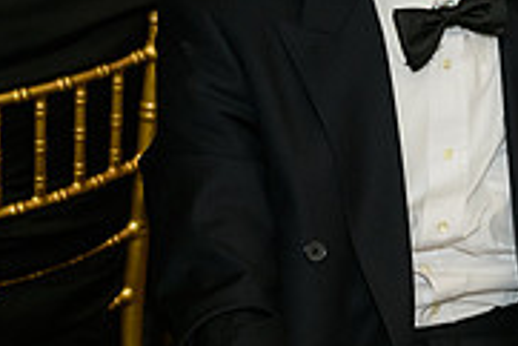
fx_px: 2304
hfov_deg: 12.6
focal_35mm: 160
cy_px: -10
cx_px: 564
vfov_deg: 8.5
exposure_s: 1/100
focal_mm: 50
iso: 1600
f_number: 3.2
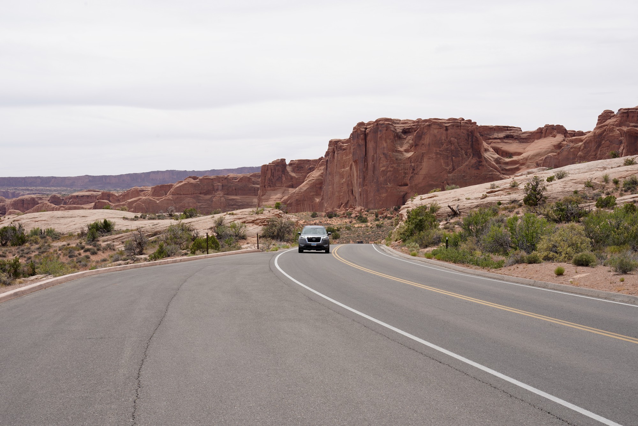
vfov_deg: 26.0
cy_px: 213
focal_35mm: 52
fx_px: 922
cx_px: 319
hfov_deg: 38.2
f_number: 14
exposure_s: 1/100
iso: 100
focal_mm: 52
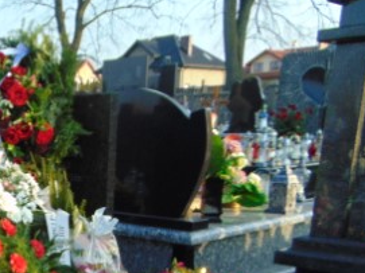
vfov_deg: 23.1
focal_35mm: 59
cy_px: 311
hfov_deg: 29.7
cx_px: -27
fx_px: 622
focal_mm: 4.5
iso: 80
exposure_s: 1/320
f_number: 3
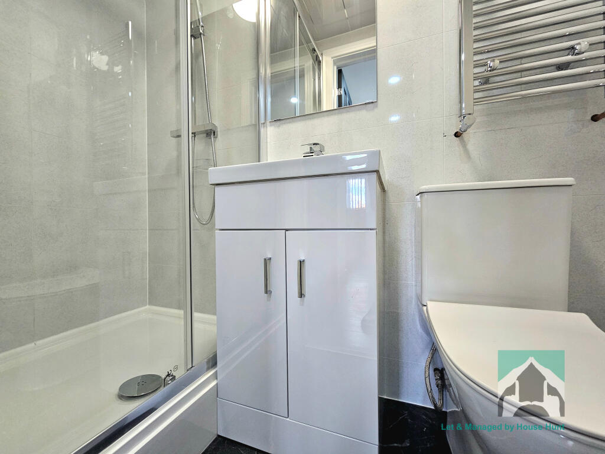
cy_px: 227
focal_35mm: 13
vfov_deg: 89.9
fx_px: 227
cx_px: 302
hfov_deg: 106.2
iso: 200
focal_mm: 2.2
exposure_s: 1/50.3
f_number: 2.2
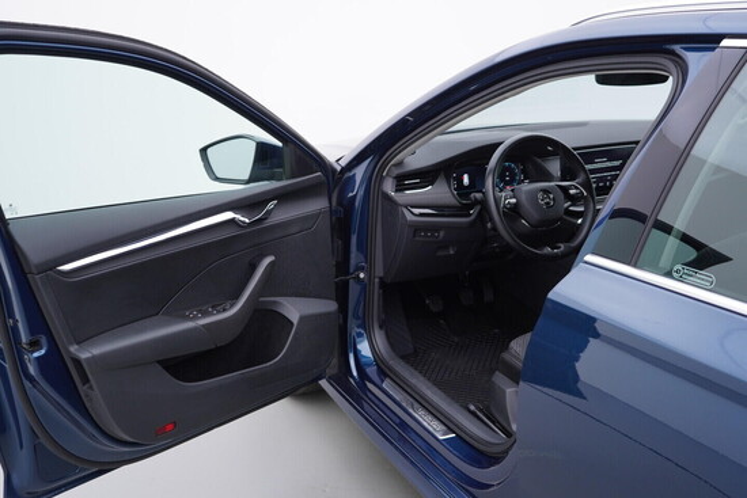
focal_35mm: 36
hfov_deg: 53.1
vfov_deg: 36.9
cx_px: 374
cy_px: 249
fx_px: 747
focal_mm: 24
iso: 125
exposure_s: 1/50
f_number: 3.2
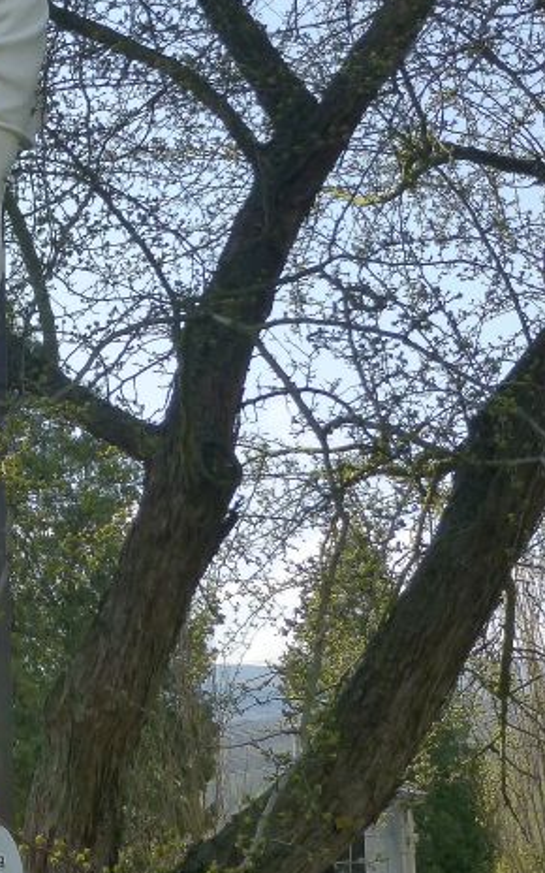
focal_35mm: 95
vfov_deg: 21.7
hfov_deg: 13.4
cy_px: 251
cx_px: -85
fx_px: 2258
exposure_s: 1/800
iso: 160
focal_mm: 6.9
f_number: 3.9
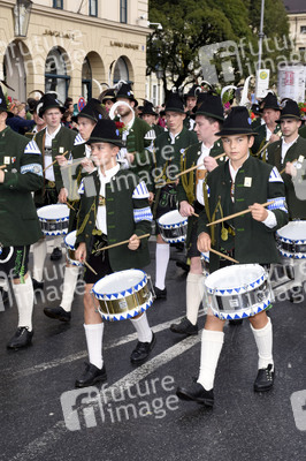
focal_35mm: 75
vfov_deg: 27.0
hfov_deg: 18.2
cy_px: 230
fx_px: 958
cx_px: 153
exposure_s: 1/160
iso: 200
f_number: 8
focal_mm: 50
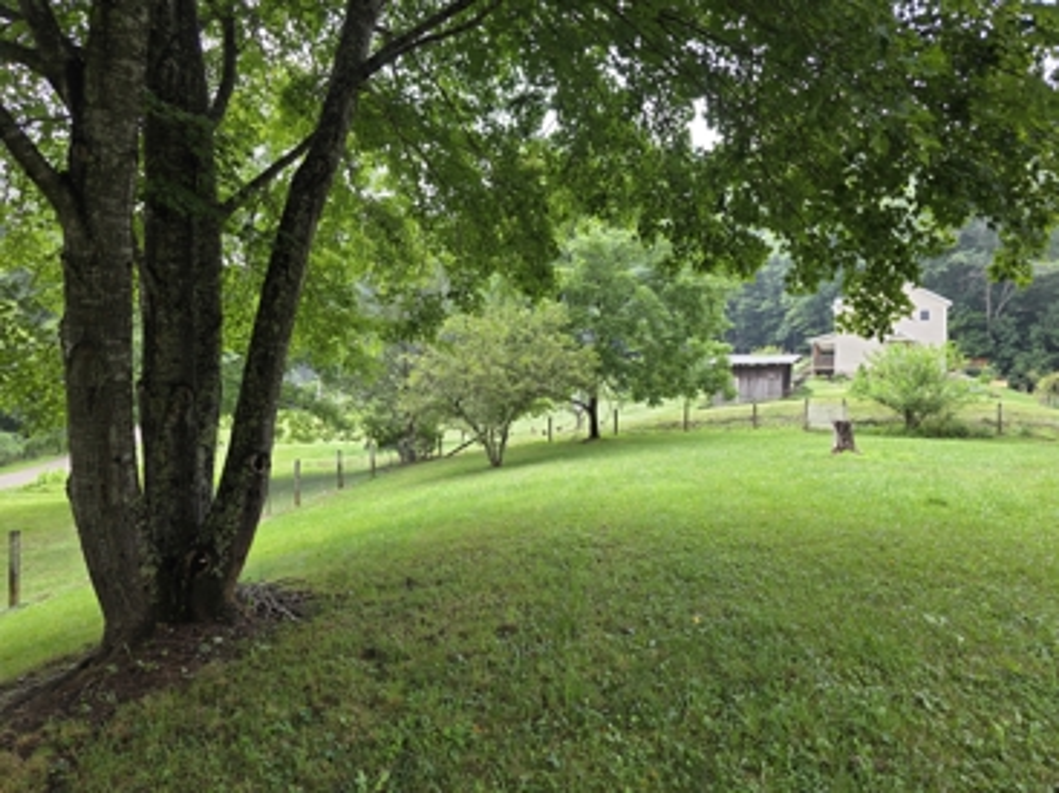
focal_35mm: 23
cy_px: 396
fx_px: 703
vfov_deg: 58.9
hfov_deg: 73.9
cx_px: 530
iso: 32
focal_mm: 6.3
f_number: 1.7
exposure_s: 1/180
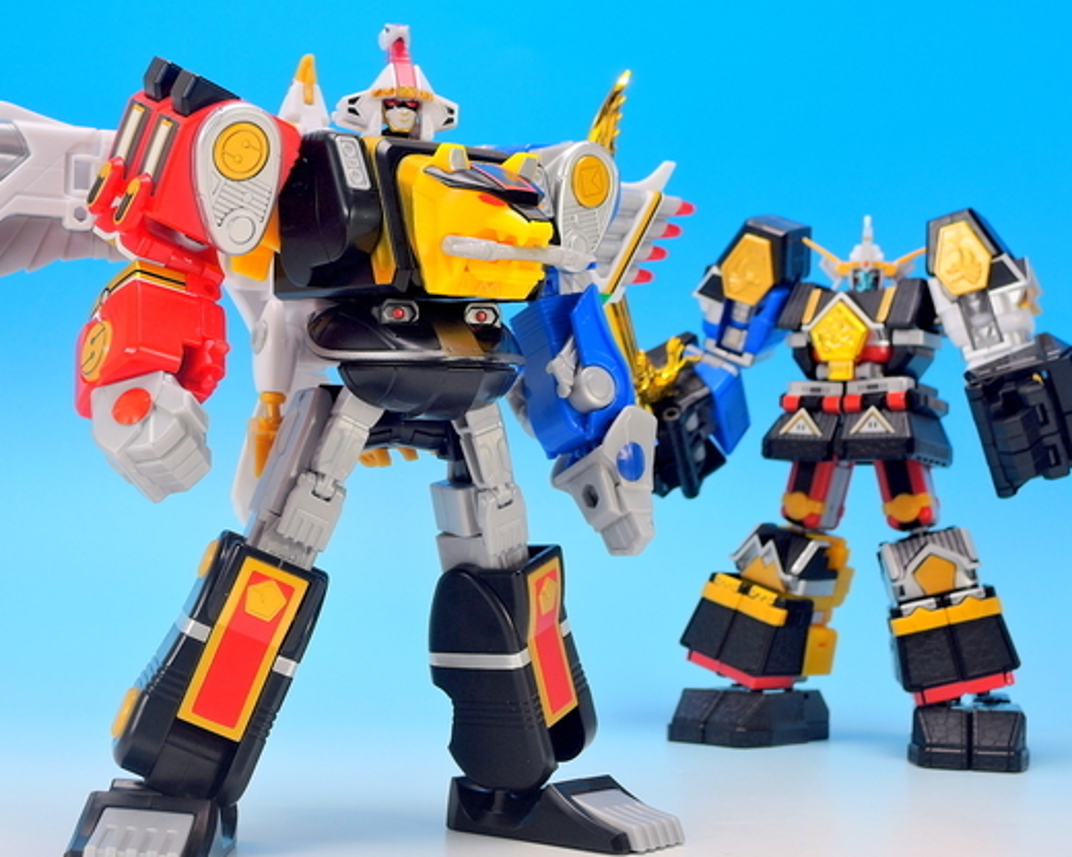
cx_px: 474
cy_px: 426
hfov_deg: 30.5
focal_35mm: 62
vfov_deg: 24.6
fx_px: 1967
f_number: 5.6
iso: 80
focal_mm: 11.8
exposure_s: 1/1.6
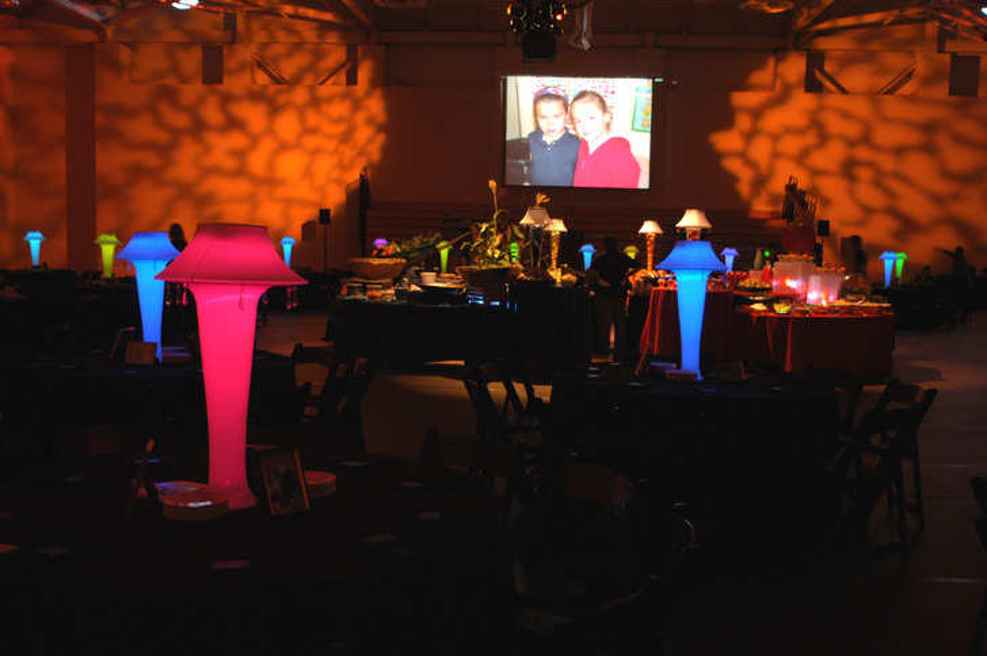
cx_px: 494
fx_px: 986
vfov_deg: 36.8
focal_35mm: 36
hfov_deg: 53.2
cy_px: 328
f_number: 3.3
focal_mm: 24
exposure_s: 1/20
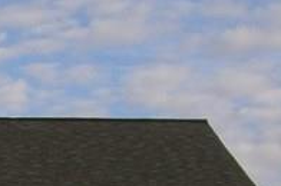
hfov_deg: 9.8
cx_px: -73
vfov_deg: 6.3
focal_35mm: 207
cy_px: 456
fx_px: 1613
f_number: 4.3
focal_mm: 6.2
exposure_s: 1/500
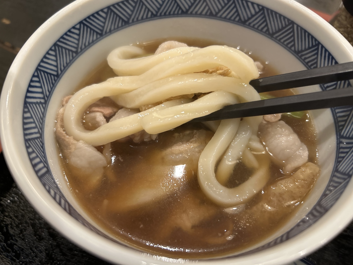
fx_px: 265
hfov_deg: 67.3
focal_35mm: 26
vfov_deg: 53.1
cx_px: 176
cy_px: 132
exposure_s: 1/50
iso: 125
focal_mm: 5.7
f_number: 1.5
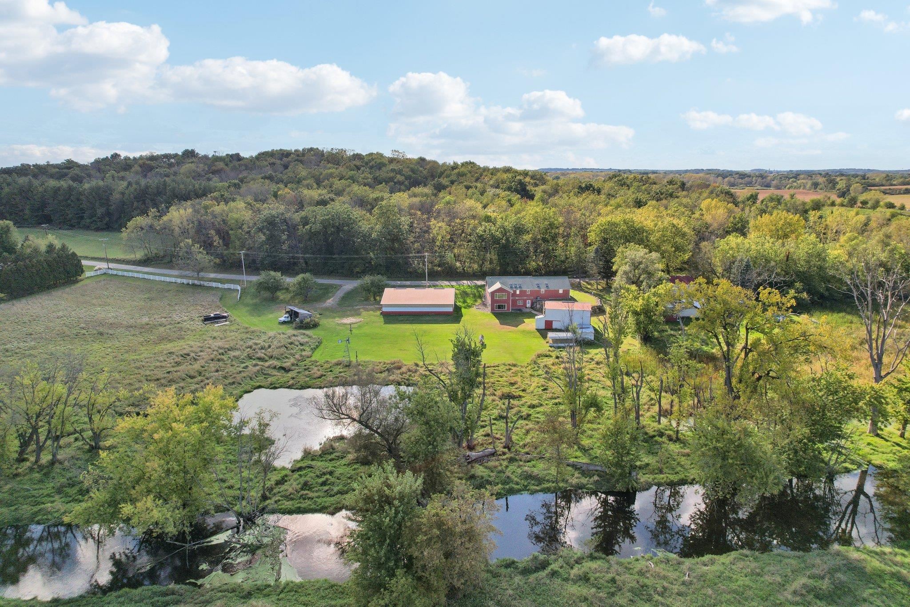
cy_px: 304
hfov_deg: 78.6
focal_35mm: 22
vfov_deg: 57.2
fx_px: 556
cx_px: 455
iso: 100
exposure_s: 1/2000
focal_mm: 8.4
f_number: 2.8
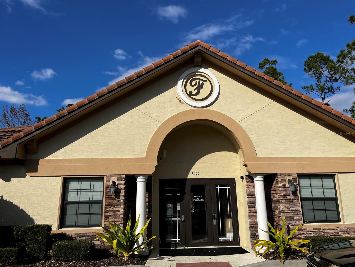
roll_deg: +1.3
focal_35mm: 26
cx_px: 178
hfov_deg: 67.3
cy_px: 134
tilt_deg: +14.6
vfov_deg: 53.1
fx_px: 267
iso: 50
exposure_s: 1/6897
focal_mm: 5.1
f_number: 1.6
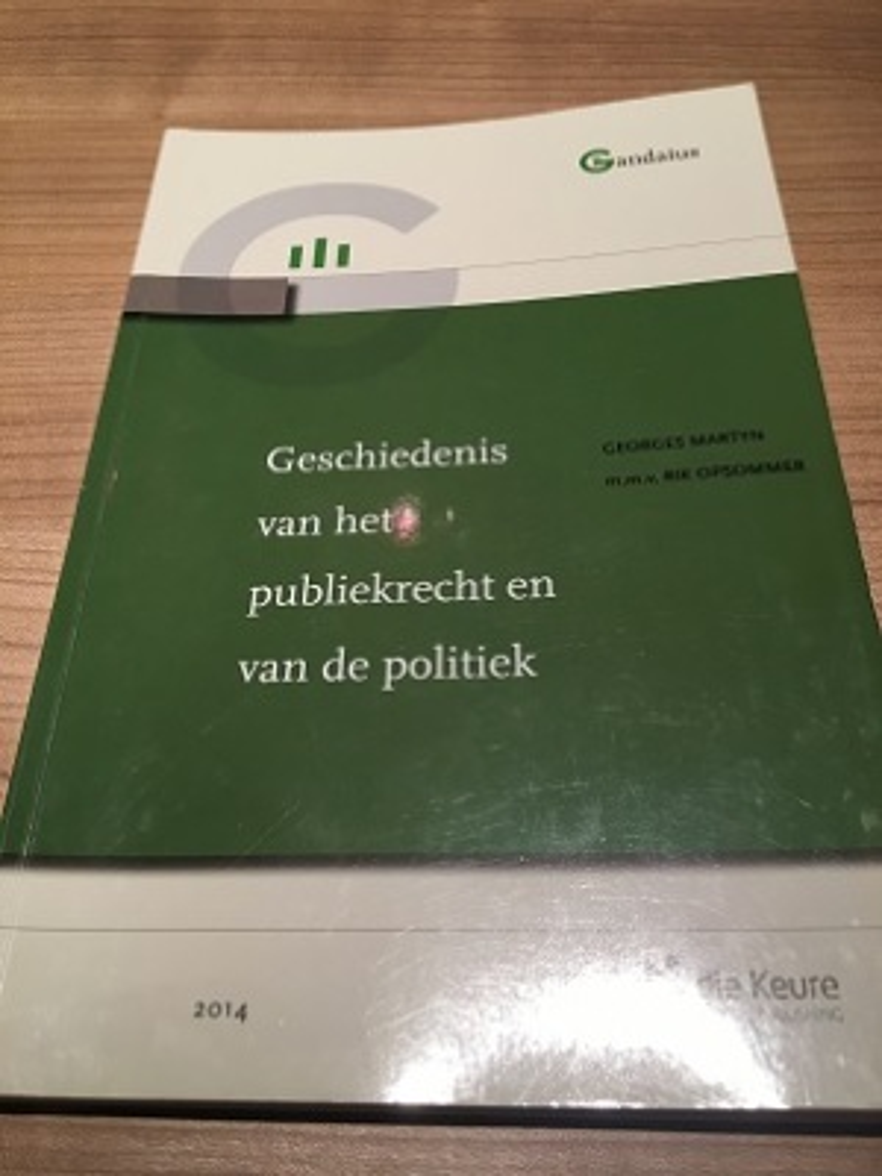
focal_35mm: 29
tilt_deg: -58.8
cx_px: 441
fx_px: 985
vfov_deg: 61.7
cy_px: 588
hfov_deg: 48.2
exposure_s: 1/33
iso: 50
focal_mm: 4.15
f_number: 2.2
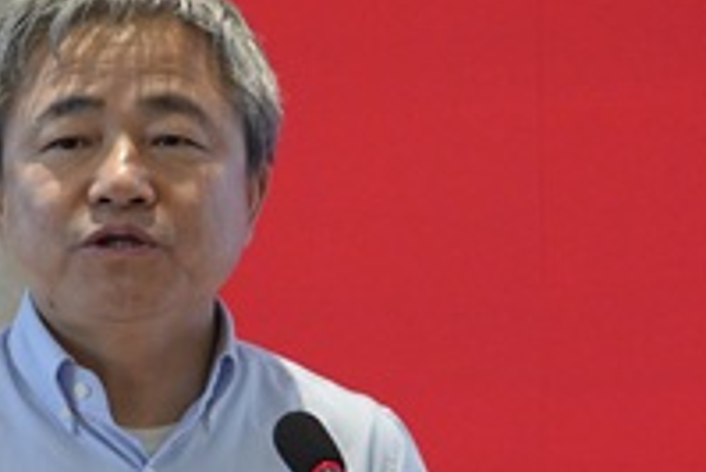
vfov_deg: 8.4
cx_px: 277
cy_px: 387
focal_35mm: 164
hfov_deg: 12.5
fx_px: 3218
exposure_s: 1/160
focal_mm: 51
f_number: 4
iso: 640
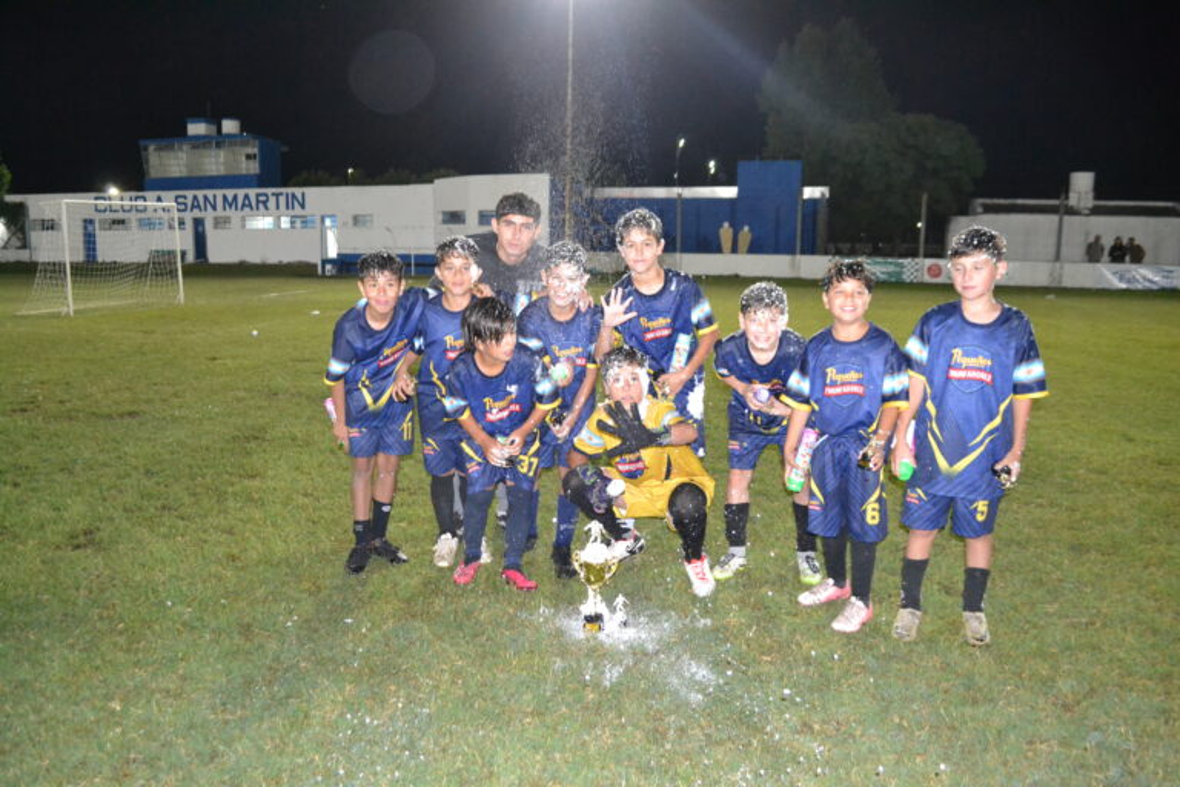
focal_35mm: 27
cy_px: 394
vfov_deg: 47.9
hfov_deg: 67.4
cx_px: 590
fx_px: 885
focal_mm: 18
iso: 3200
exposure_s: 1/60
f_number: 3.5
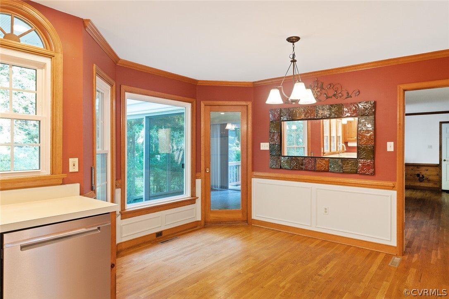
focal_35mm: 22
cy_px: 150
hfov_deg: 78.6
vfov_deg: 57.2
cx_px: 224
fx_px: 274
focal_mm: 22
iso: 640
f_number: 7.1
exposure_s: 1/1.25
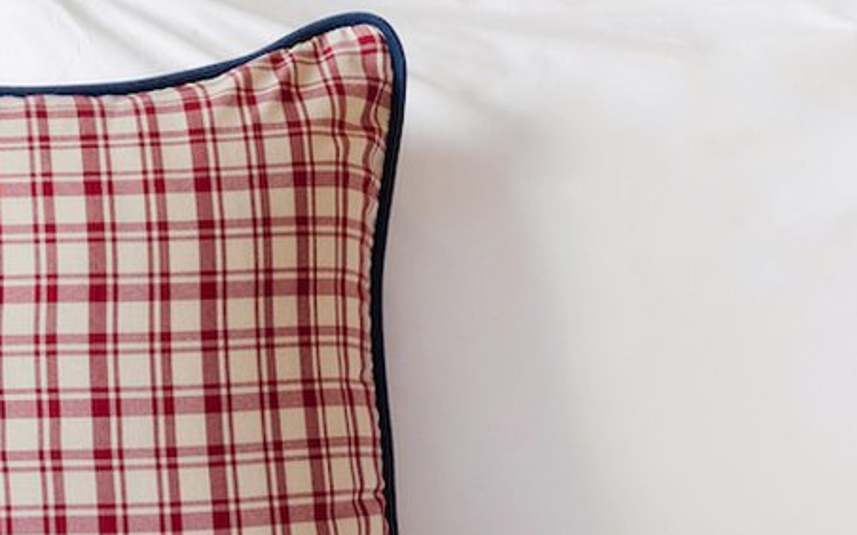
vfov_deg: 8.8
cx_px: -104
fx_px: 3478
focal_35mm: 149
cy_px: 184
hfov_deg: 13.7
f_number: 20
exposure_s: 1
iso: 500
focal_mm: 39.6
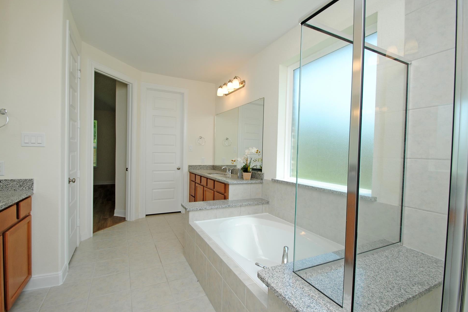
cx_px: 220
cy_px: 156
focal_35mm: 16
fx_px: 208
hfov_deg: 96.6
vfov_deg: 73.7
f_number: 5.6
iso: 140
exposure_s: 1/125
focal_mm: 10
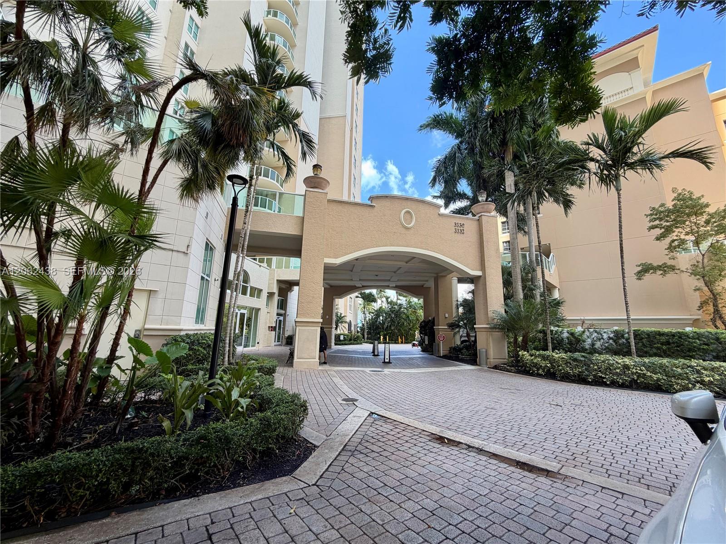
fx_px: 294
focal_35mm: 14
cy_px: 272
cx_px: 363
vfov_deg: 85.7
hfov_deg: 102.1
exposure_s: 1/169
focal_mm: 2.22
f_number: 2.2
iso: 40
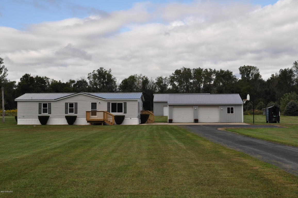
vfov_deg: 28.0
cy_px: 99
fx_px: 397
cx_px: 149
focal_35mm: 48
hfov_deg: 41.2
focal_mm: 32
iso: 200
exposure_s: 1/200
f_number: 11
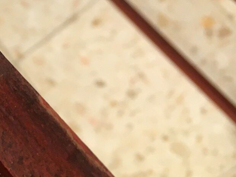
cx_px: -108
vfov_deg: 15.1
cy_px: -47
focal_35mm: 94
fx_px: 641
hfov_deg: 18.7
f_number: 2.2
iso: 80
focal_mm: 4.15
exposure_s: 1/33
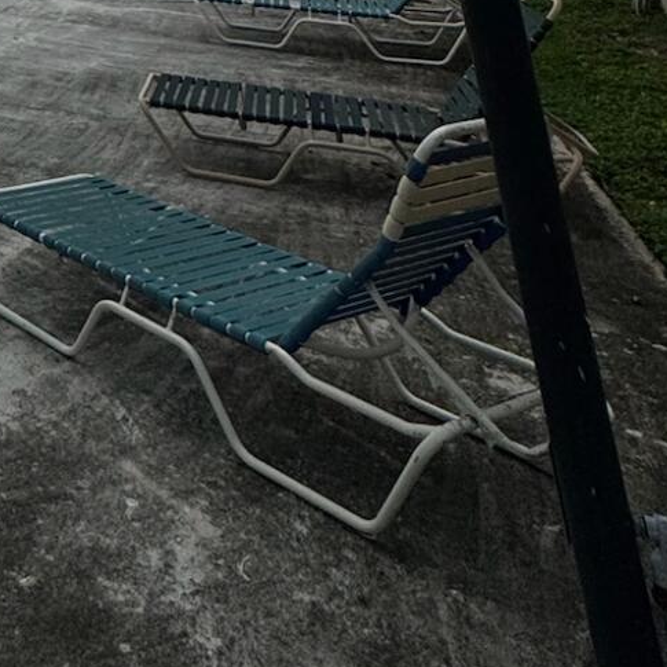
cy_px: -448
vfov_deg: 23.1
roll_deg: +0.6
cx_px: -330
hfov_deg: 25.4
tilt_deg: +12.5
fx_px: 1112
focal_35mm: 51
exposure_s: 1/3390
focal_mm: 2.22
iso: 50
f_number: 2.2
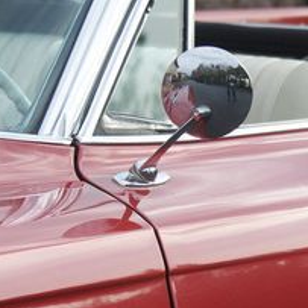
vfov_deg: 6.2
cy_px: 299
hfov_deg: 6.2
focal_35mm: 282
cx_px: 287
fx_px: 2839
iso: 100
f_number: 5.6
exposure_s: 1/200
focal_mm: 70
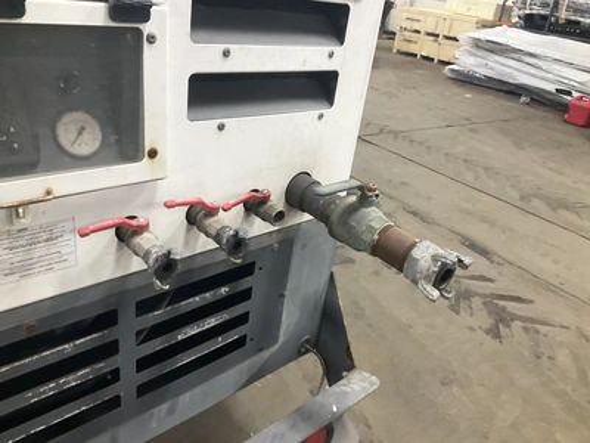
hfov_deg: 61.7
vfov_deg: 48.2
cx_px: 295
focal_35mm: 29
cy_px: 222
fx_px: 494
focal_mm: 3
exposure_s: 1/60
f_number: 1.8
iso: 250
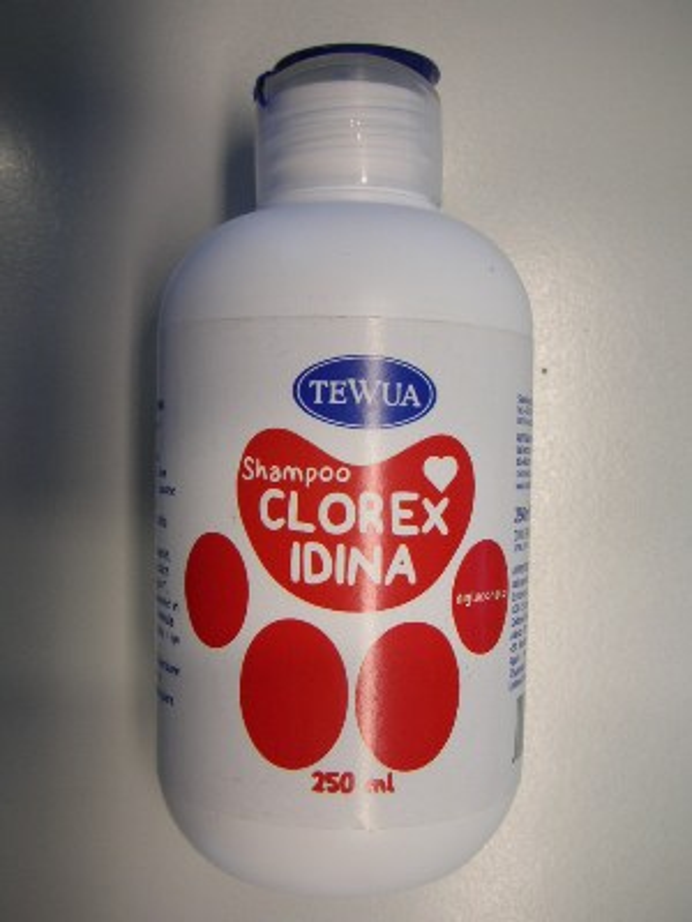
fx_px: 933
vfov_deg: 52.6
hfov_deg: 40.7
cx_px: 346
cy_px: 461
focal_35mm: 35
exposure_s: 1/14.1
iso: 50
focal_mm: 5.8
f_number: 3
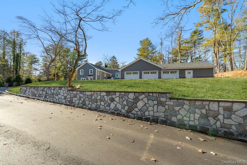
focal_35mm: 16
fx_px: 110
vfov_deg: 73.8
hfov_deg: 96.7
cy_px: 82
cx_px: 124
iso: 1000
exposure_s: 1/640
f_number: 8
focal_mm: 16
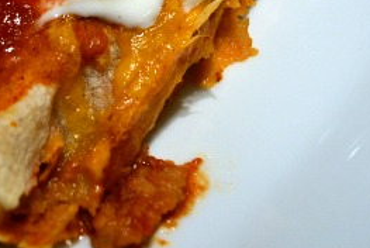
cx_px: 65
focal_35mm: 57
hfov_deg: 33.8
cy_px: 24
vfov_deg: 23.2
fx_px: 586
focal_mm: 20
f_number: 3.8
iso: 400
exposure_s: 1/20
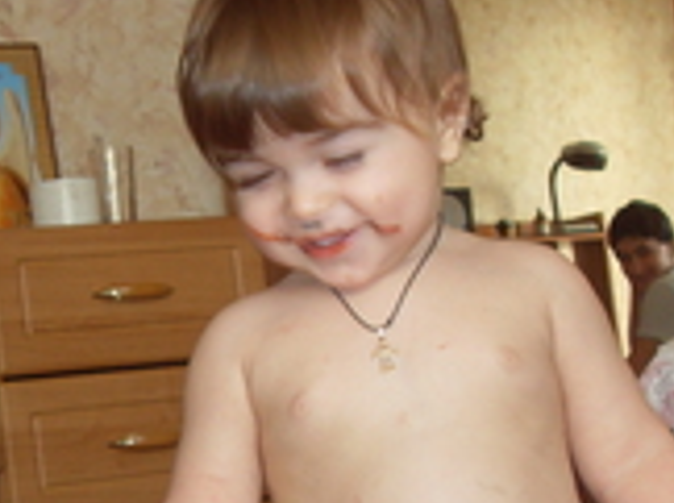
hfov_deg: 19.1
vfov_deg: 14.2
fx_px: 2003
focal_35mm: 103
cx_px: 349
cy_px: 441
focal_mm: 6.3
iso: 100
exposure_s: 1/45
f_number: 2.8
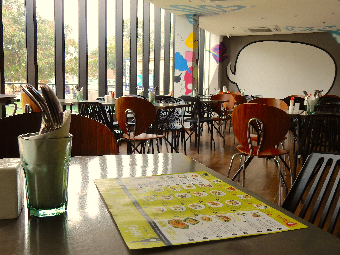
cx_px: 170
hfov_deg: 51.4
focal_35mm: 36
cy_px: 128
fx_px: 354
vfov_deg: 39.7
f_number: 4
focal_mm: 6.4
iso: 125
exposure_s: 1/30
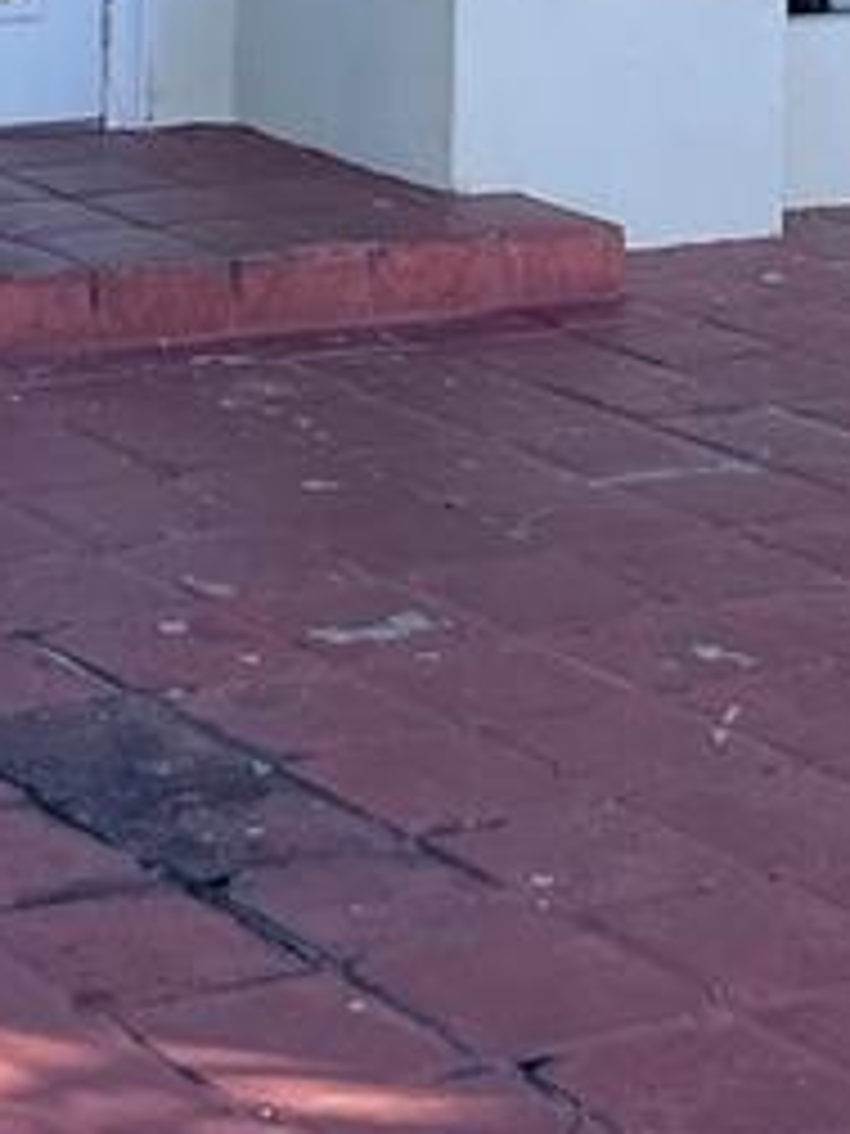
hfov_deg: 11.9
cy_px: -1328
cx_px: 130
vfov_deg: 13.1
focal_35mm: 124
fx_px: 4060
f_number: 1.6
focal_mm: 5.1
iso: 32
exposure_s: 1/1266
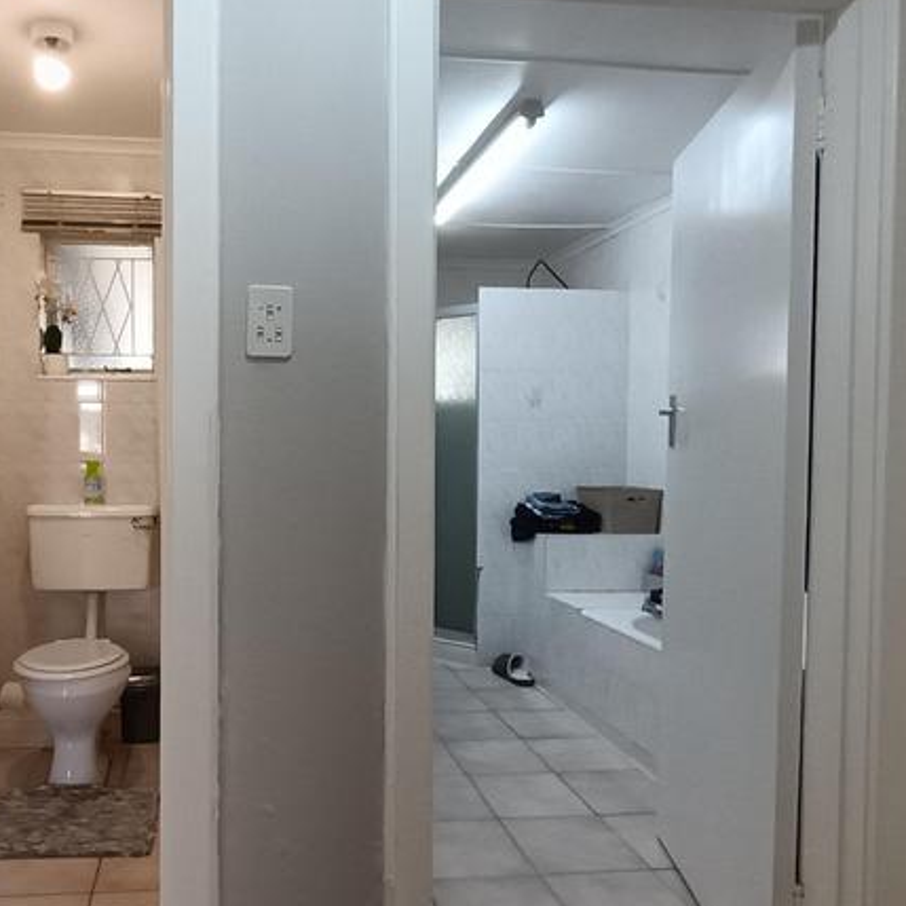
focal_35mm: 28
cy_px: 475
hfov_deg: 55.7
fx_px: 829
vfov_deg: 57.3
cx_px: 281
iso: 706
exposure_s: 1/50
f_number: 2.2
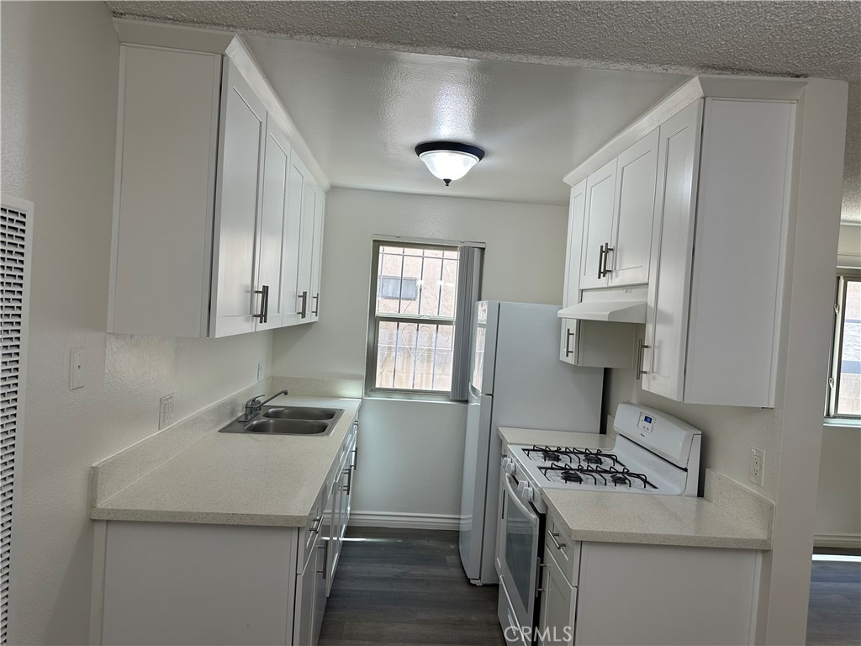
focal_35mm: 24
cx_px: 430
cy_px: 323
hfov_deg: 71.6
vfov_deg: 56.8
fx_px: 597
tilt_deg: -2.3
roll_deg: -3.7
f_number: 1.78
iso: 80
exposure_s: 1/120
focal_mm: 6.86
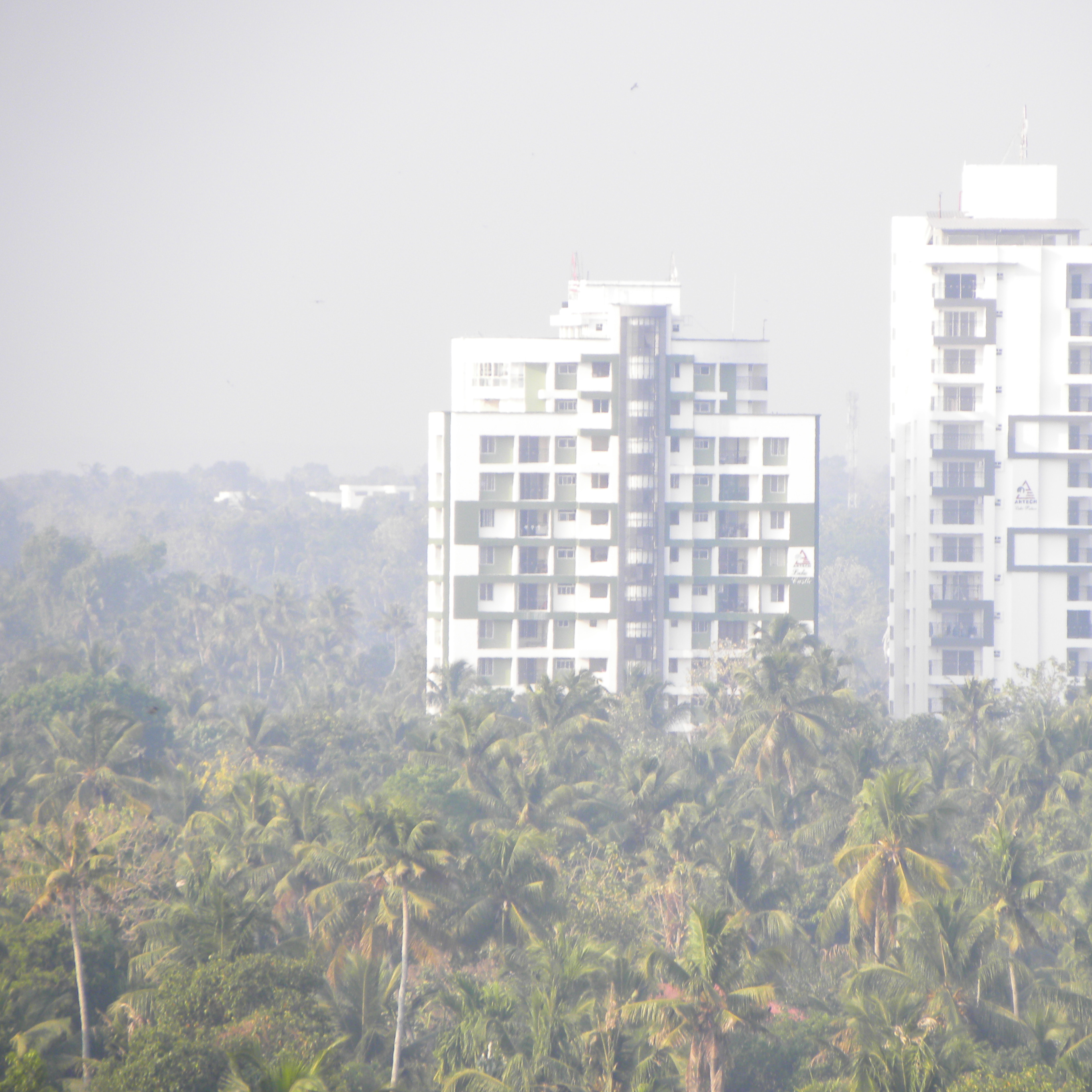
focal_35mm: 625
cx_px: 783
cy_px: 513
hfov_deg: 2.8
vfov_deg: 2.8
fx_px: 22306
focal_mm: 85.6
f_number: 5
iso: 64
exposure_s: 1/155
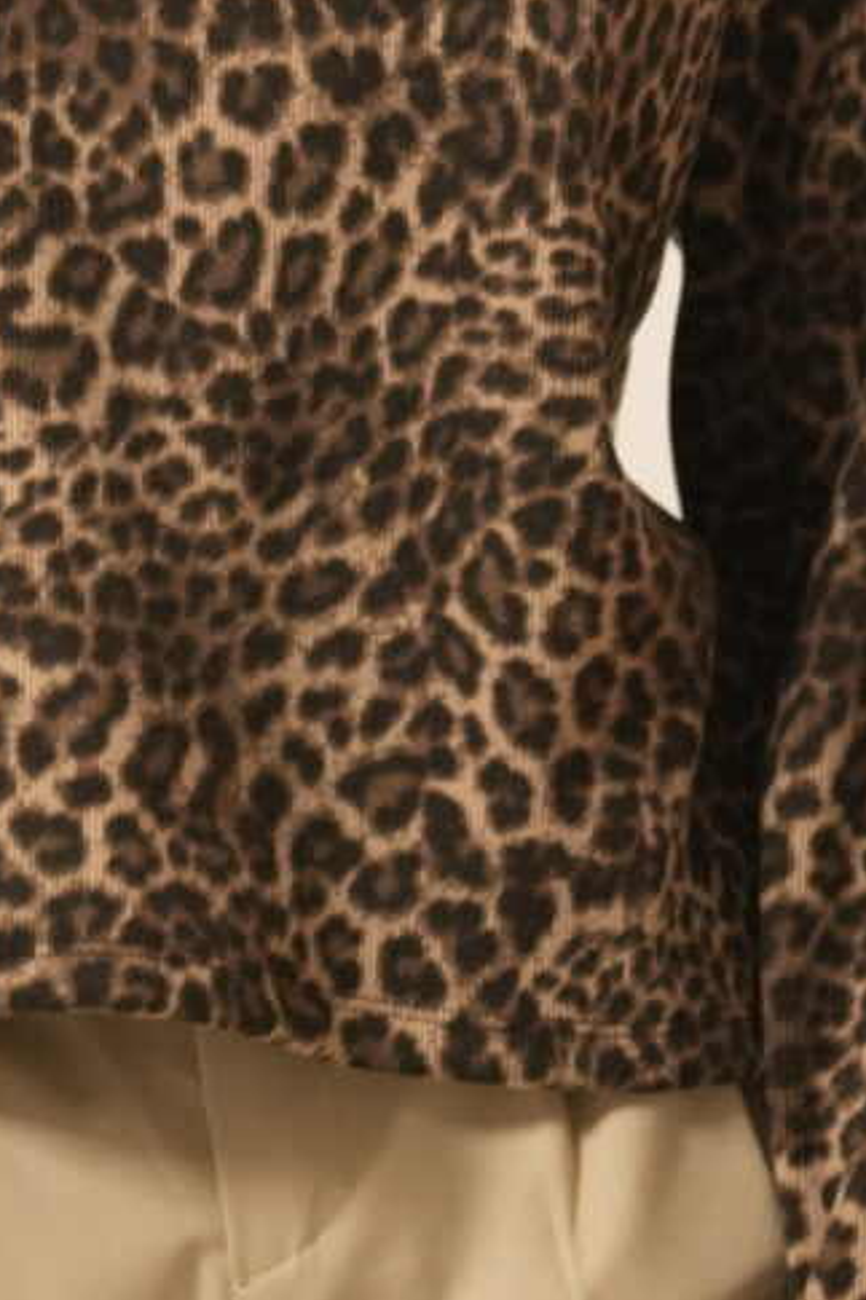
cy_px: 67
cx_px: 164
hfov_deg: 2.8
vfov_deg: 4.2
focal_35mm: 490
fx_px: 17692
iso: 1250
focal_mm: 132
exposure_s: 1/125
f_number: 4
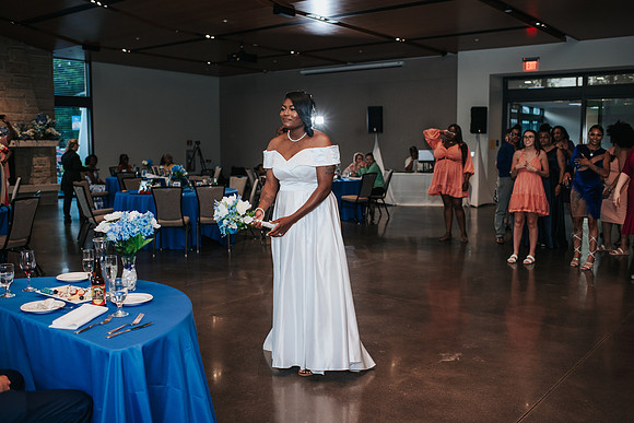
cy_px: 212
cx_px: 317
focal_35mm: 36
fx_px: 626
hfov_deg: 53.7
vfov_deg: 37.3
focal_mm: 35
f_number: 2.8
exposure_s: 1/160
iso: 800
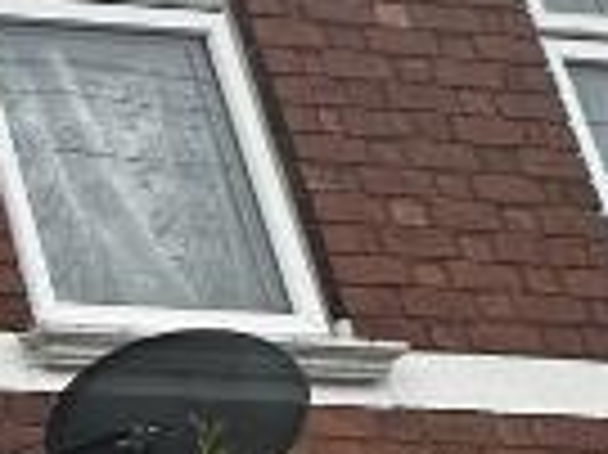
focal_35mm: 106
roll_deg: +0.2
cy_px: 625
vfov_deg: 13.3
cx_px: -1617
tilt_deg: +16.3
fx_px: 1860
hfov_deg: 9.1
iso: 50
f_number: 2.2
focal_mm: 2.22
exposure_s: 1/99
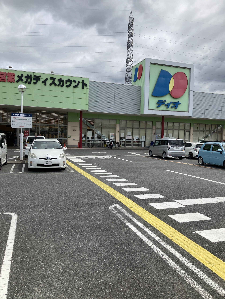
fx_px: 243
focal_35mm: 28
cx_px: 112
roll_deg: -1.1
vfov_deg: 63.4
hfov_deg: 49.7
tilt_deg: -1.8
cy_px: 150
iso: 20
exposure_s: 1/3472
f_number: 1.8
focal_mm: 3.99
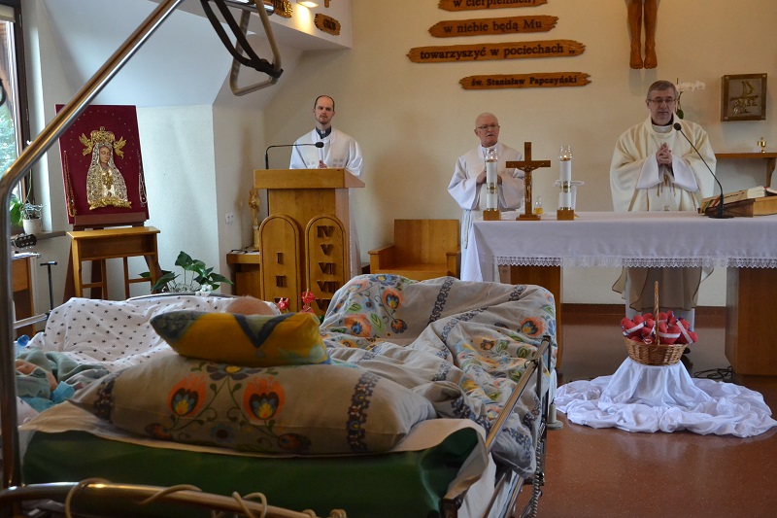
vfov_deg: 35.5
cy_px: 259
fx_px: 809
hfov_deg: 51.3
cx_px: 388
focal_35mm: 38
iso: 3200
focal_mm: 25
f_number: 5.6
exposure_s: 1/125
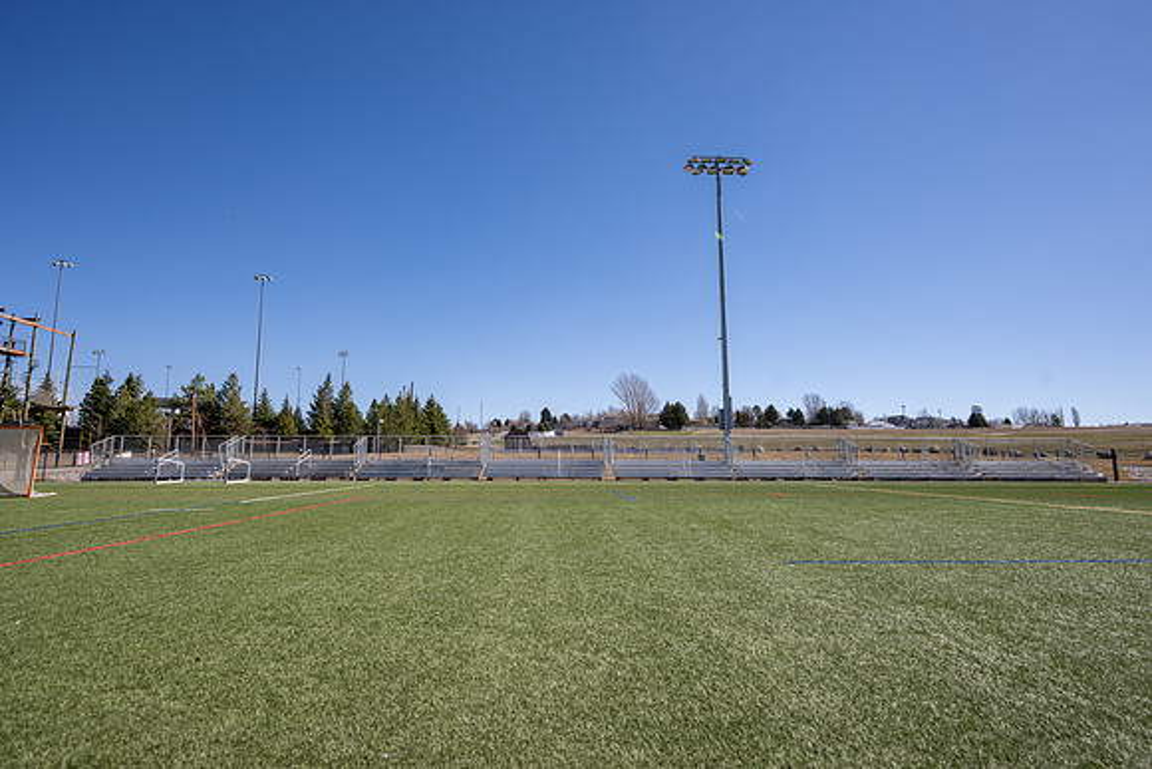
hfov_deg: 85.4
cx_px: 576
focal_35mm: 20
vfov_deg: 63.2
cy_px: 384
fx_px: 624
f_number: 5.6
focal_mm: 19.5
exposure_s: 1/800
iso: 100
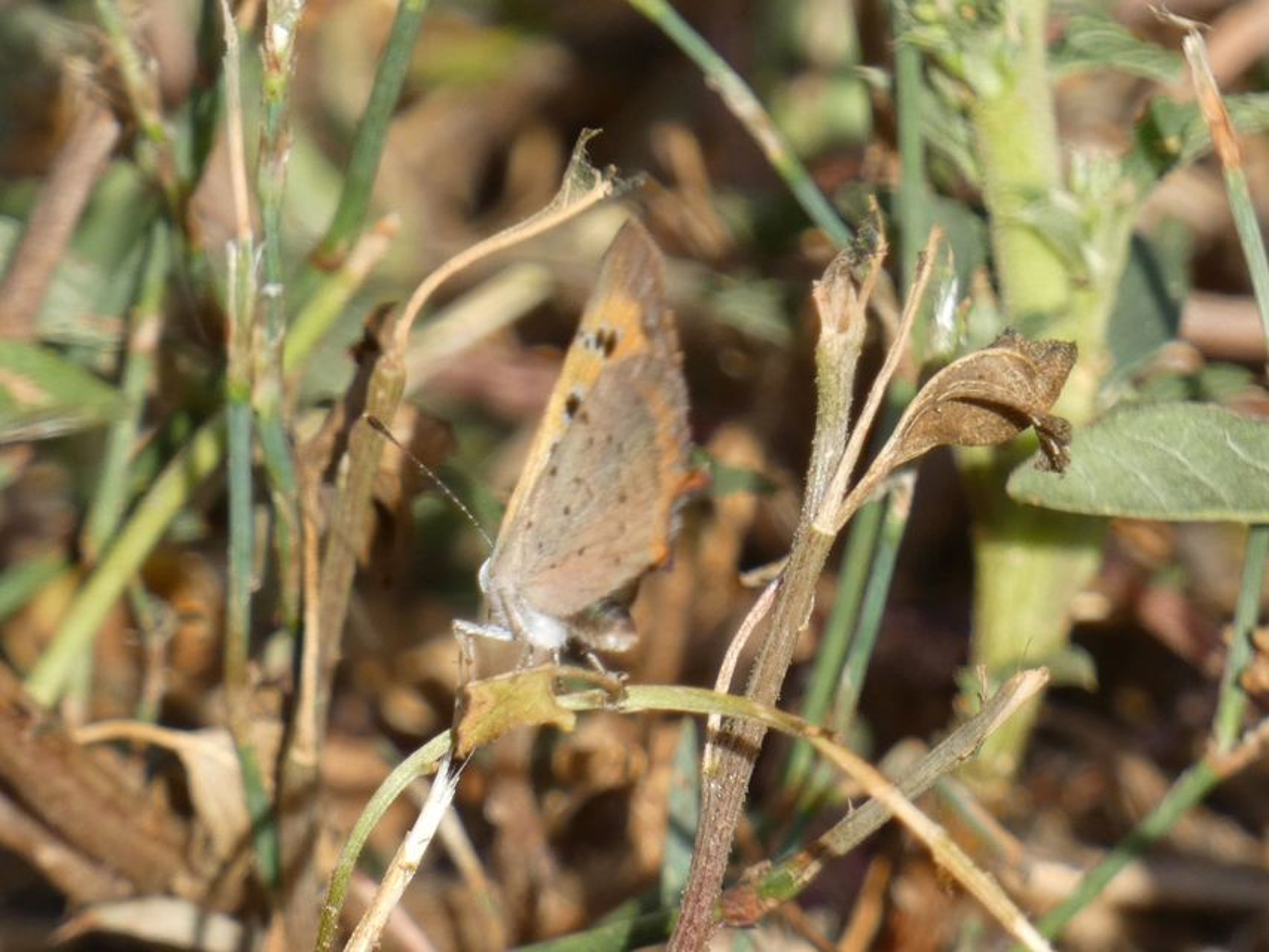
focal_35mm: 584
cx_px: 634
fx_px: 21412
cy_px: 476
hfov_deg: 3.4
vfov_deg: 2.5
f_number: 5.6
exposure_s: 1/100
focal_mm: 104.7
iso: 80
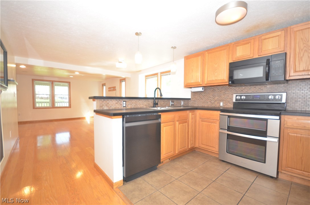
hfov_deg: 100.5
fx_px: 129
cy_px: 102
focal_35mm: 15
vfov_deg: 77.1
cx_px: 155
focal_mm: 10
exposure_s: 1/60
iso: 640
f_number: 4
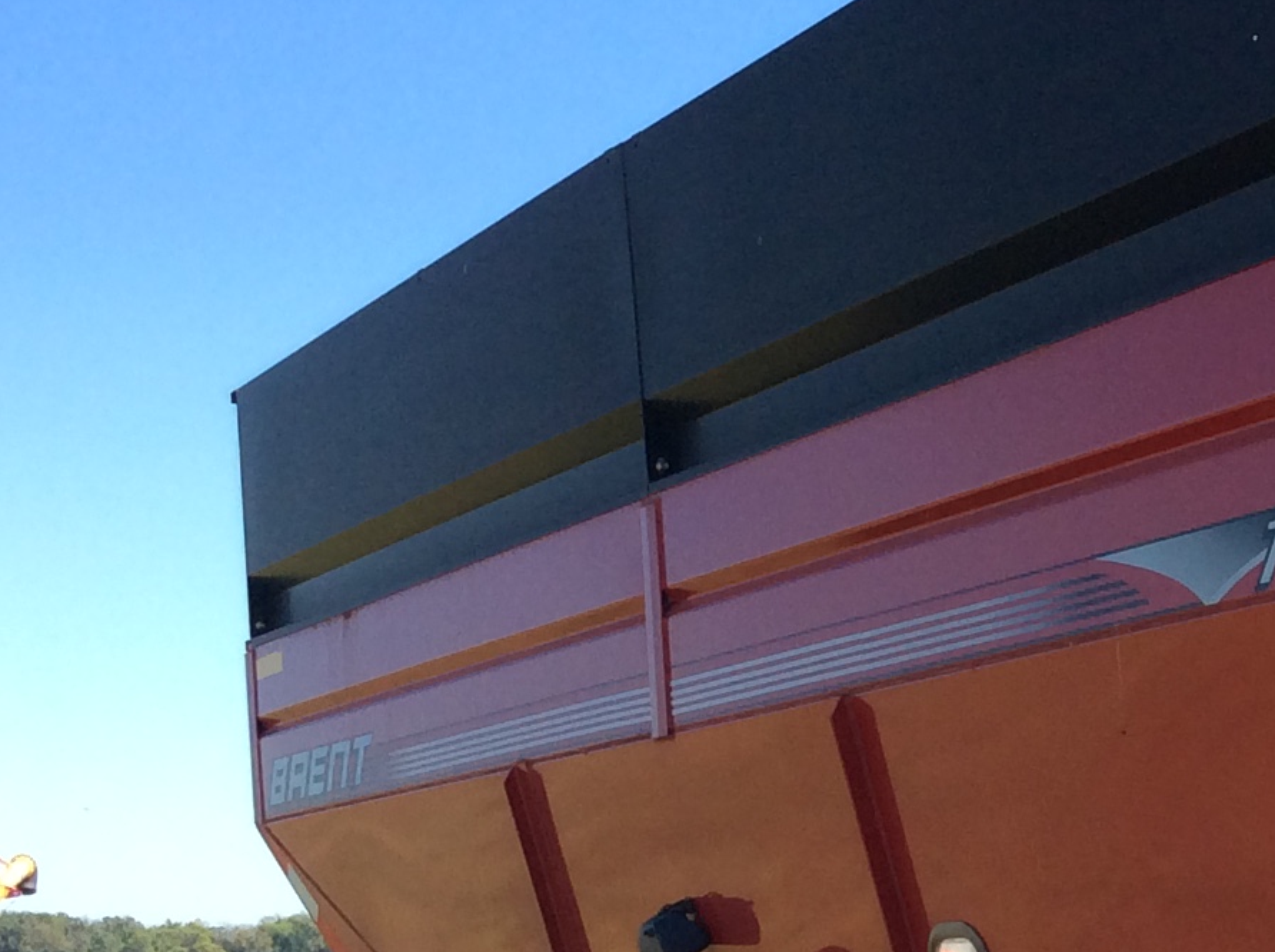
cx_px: 1348
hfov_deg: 20.3
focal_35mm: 93
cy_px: 1013
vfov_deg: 15.5
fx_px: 3420
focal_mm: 3.3
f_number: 2.4
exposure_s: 1/724
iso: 32
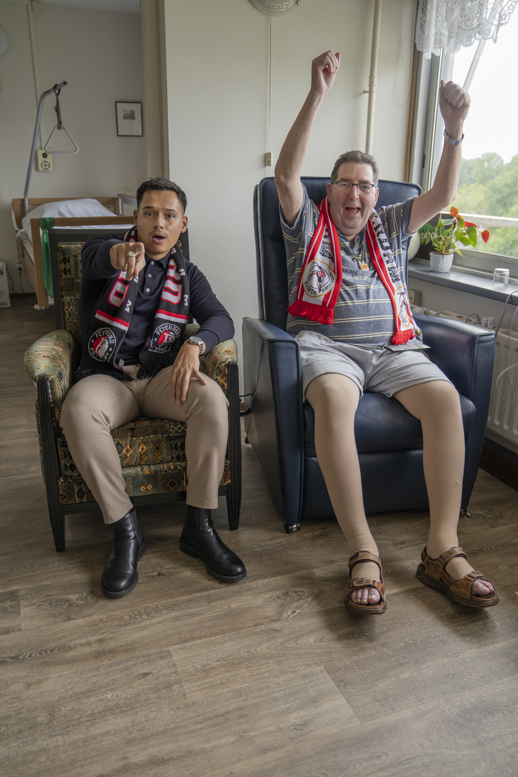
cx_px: 259
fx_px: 626
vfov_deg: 63.7
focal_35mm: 29
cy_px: 388
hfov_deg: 45.0
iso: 1250
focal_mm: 29
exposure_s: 1/320
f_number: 3.5
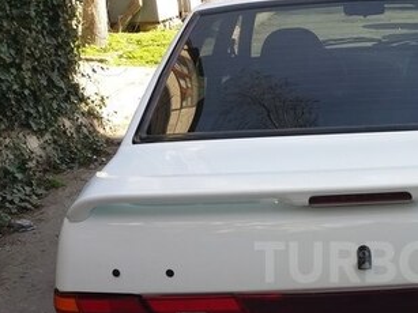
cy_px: 262
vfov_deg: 24.7
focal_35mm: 58
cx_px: 393
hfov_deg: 31.3
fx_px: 700
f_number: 1.9
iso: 40
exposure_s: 1/254
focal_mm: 3.7
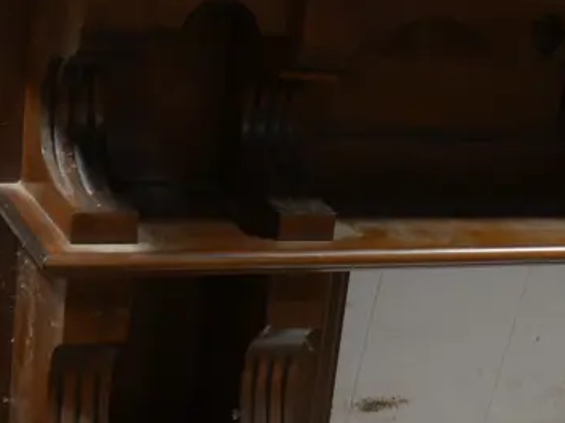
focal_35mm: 81
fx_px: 1321
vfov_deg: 18.1
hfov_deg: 22.3
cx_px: 672
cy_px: 298
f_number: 3.5
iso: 400
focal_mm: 14
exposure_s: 1/60
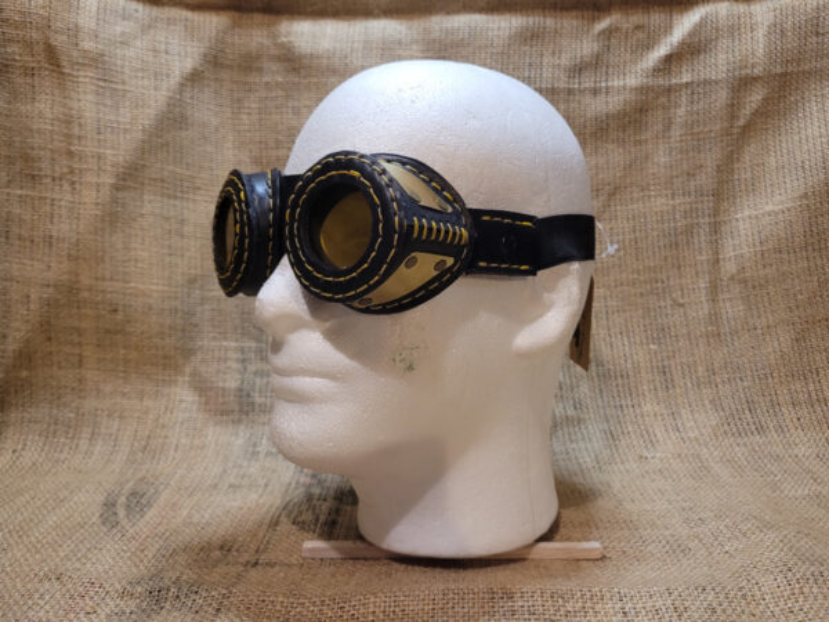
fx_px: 623
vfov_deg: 53.1
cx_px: 414
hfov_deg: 67.3
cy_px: 311
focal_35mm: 26
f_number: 1.8
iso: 320
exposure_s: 1/40
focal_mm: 5.4
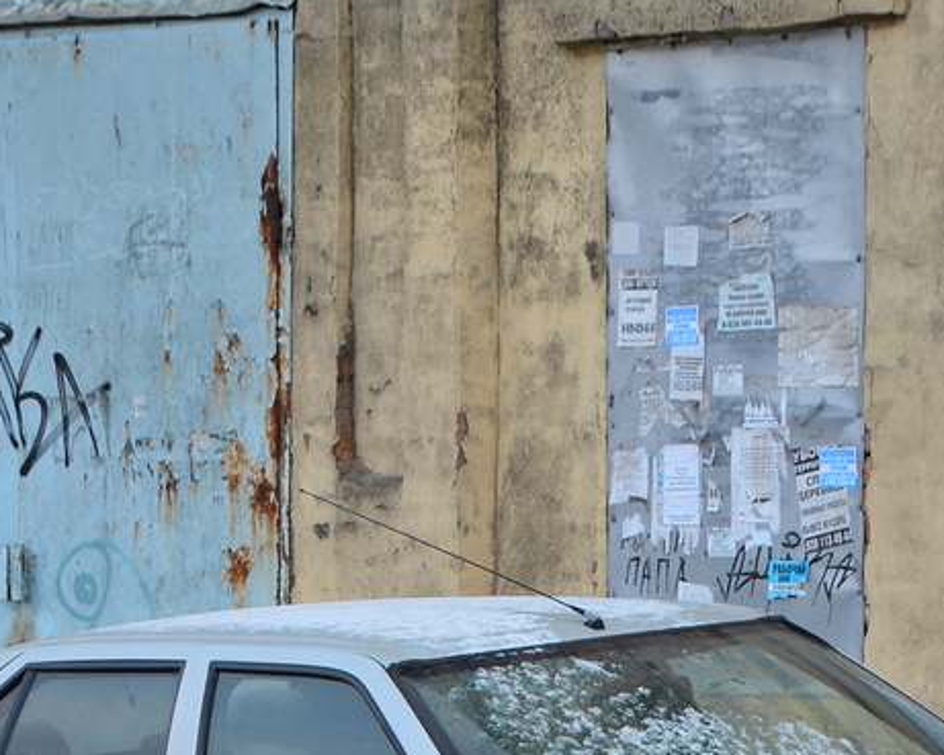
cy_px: 767
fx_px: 6343
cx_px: 663
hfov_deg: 8.5
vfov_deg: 6.8
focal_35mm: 227
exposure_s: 1/160
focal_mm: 62
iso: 200
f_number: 6.3
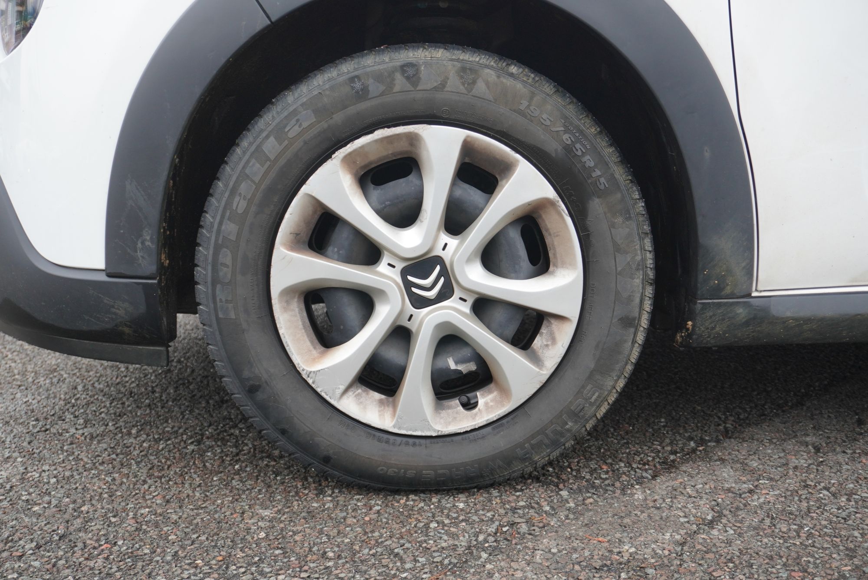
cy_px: 290
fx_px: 977
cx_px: 434
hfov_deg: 47.9
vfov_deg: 33.1
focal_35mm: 40
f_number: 4.5
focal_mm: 27
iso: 320
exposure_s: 1/50
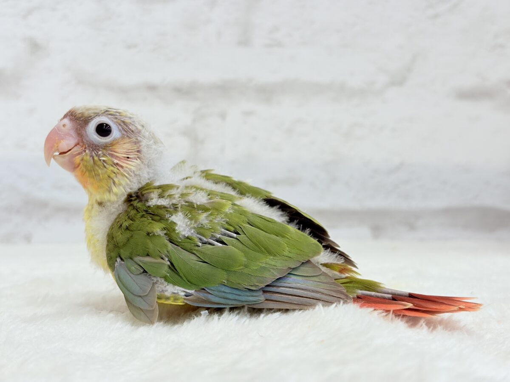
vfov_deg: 28.0
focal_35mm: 52
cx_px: 255
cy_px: 191
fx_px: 766
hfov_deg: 36.8
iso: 64
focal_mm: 5.96
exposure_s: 1/100
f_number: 1.6
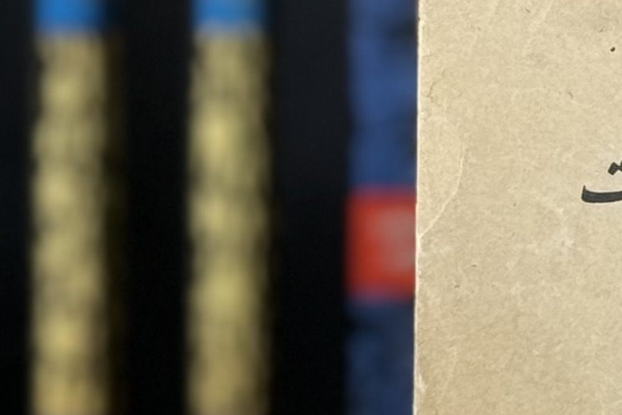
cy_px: 75
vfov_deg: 5.4
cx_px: 947
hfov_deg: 7.9
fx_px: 4423
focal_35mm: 256
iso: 100
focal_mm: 6.76
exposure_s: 1/100
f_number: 1.78
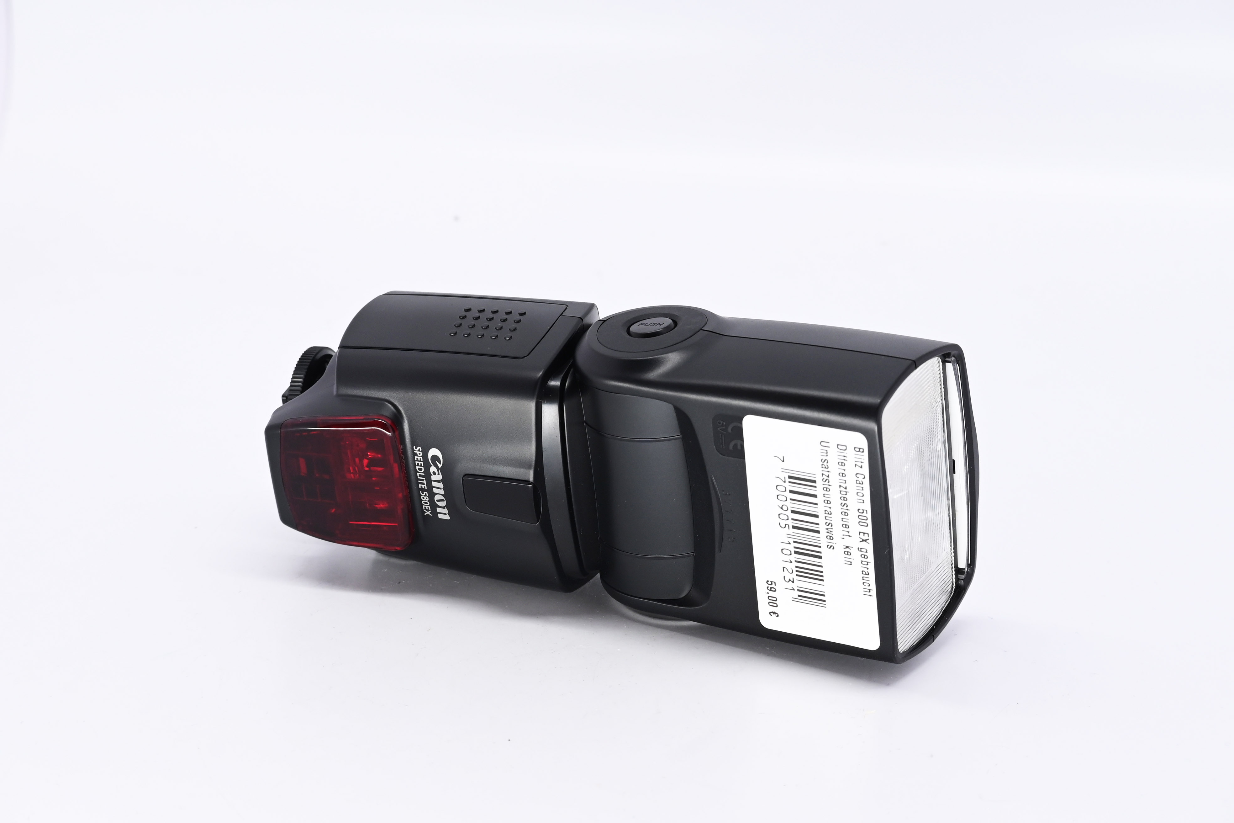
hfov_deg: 27.0
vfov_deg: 18.2
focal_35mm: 75
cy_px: 412
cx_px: 617
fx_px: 2571
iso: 500
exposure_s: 1/200
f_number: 9
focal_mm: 50
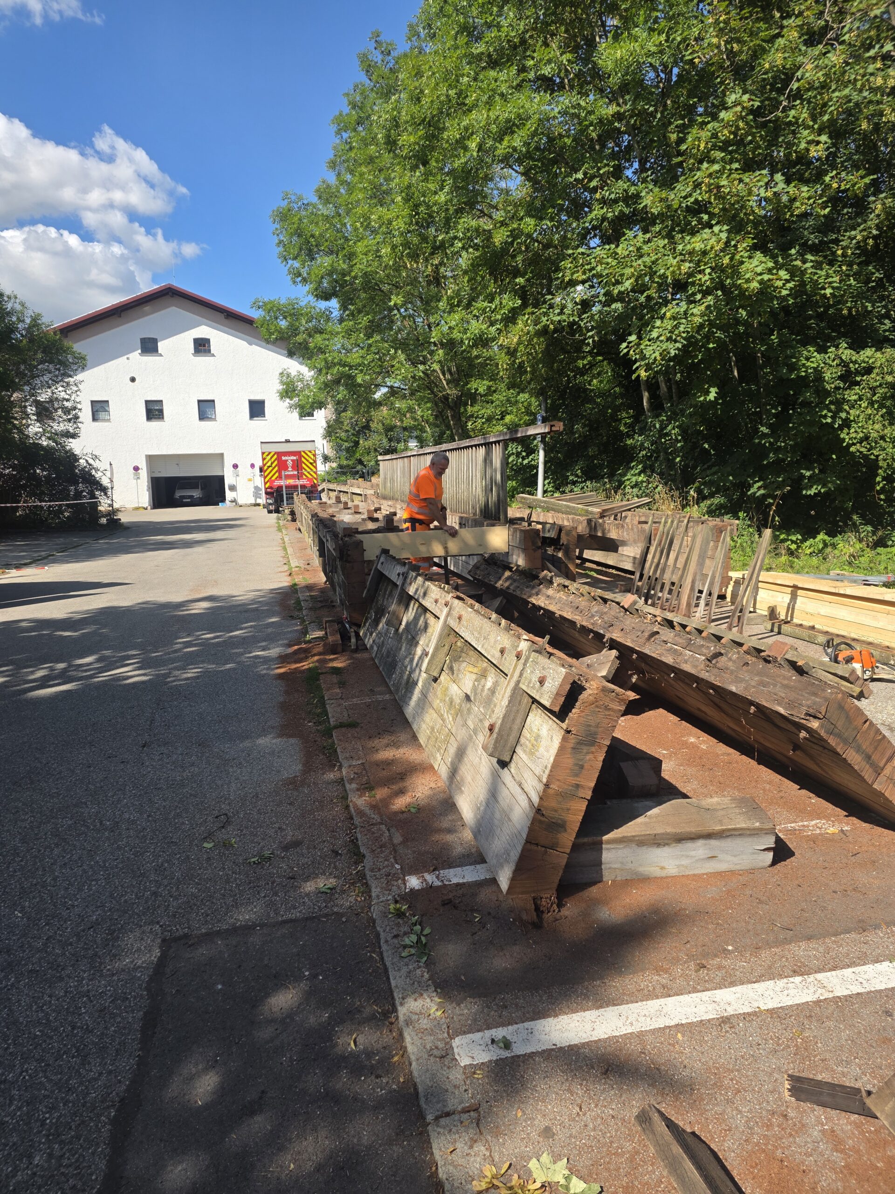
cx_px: 448
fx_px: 793
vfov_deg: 73.9
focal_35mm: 23
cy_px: 597
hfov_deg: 58.9
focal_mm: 6.3
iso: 80
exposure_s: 1/3203
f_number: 1.7
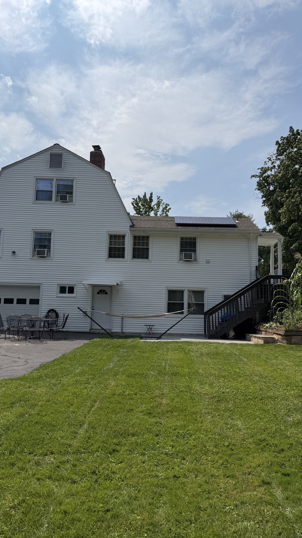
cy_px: 277
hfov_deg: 42.9
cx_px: 162
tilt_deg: +7.0
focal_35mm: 27
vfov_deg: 69.8
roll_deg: -1.7
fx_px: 384
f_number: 1.78
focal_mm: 6.76
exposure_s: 1/11905
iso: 80
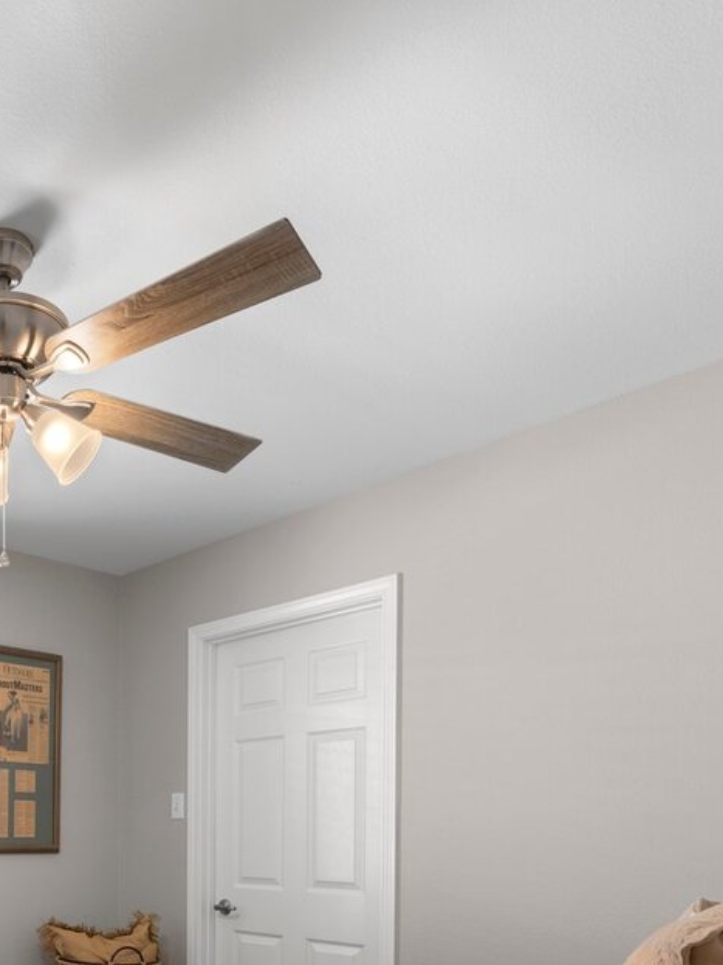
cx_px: 19
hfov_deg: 41.4
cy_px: 833
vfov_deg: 53.9
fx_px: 836
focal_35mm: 30
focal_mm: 12
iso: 100
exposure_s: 1
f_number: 7.1
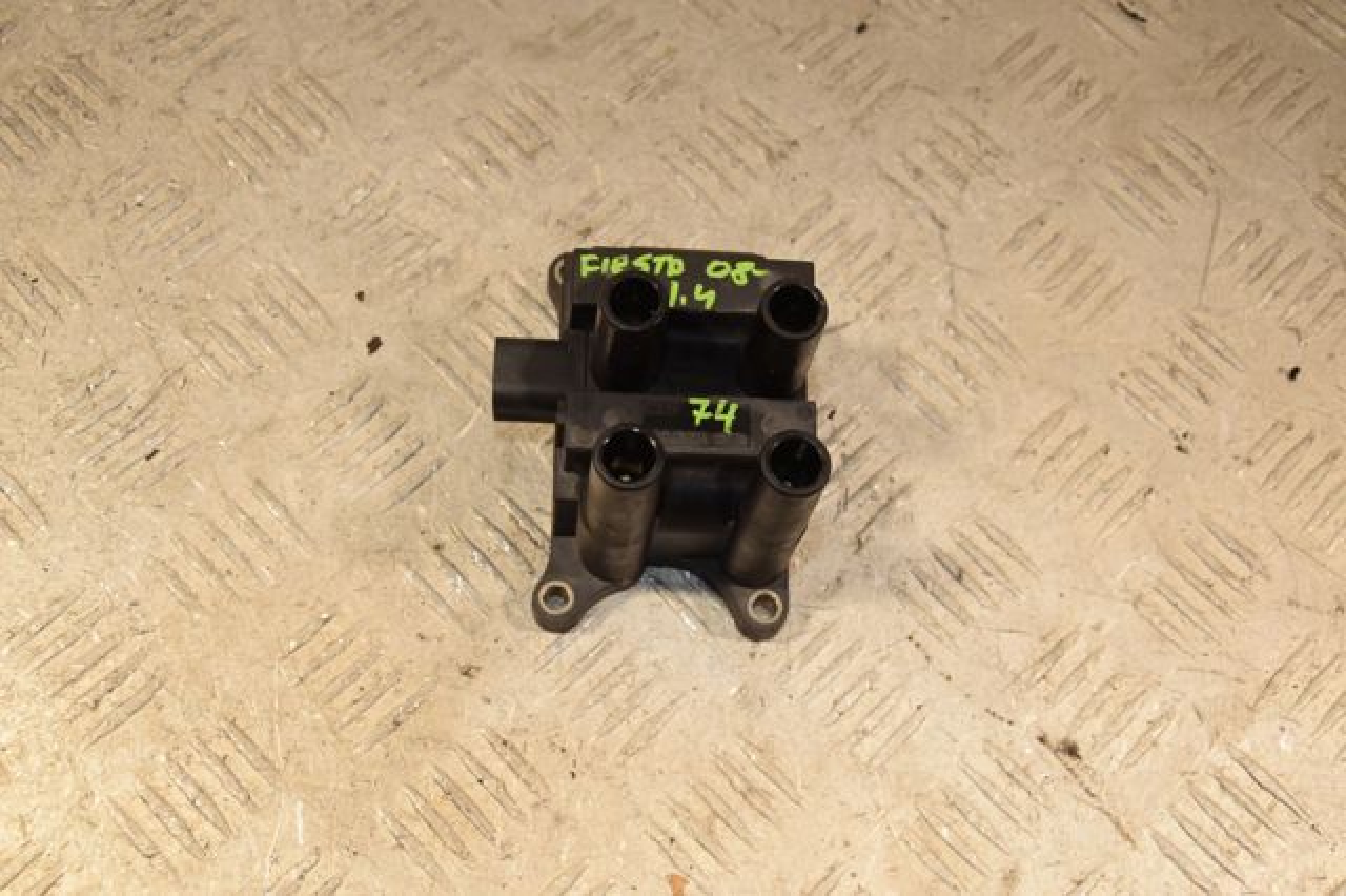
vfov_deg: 31.9
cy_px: 448
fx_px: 1569
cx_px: 673
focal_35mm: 42
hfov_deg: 46.4
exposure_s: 1/200
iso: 800
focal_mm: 28
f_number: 7.1
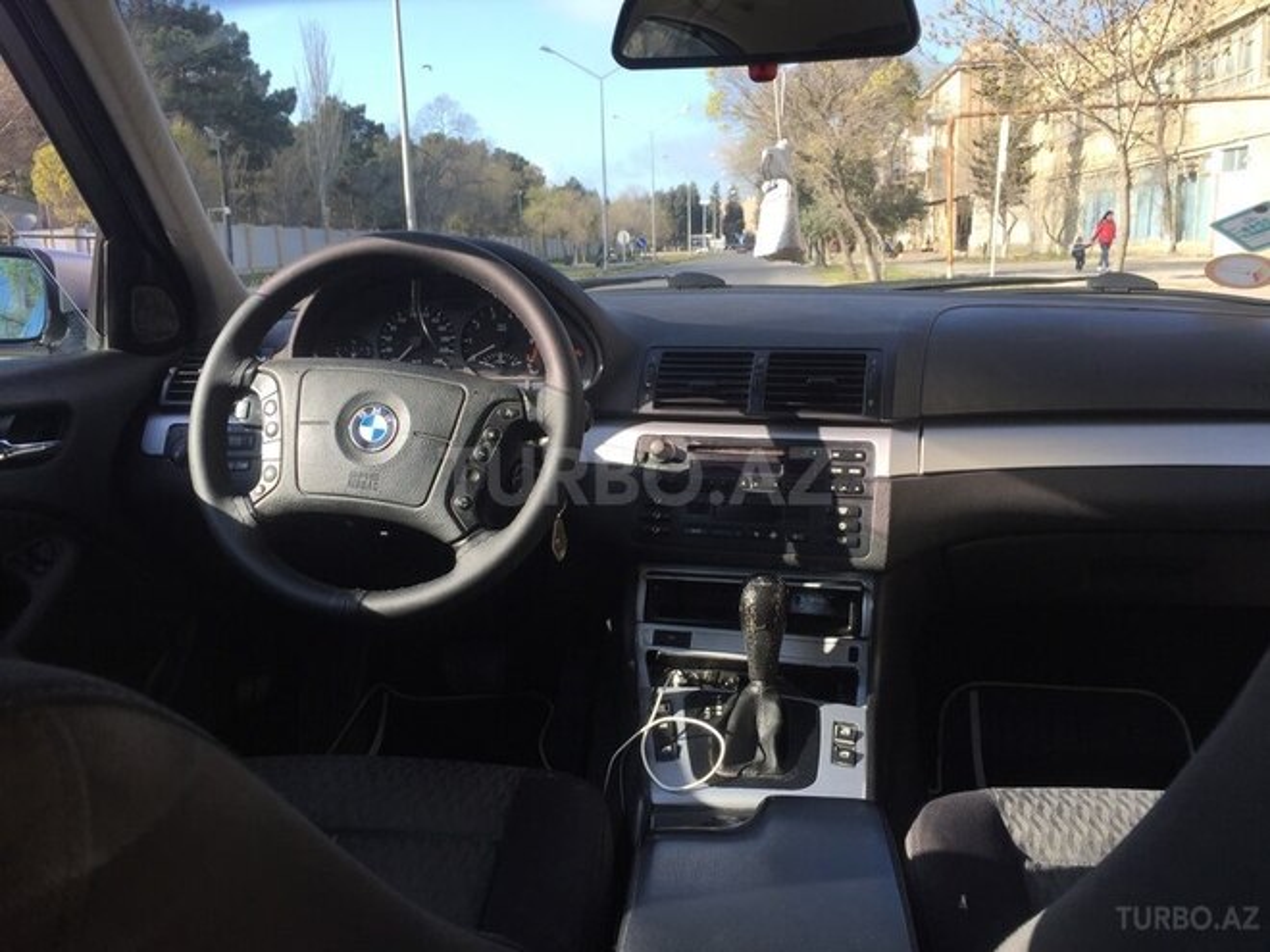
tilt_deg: -11.3
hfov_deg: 61.7
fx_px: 1064
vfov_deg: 48.2
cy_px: 476
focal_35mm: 29
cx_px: 635
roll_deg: +2.2
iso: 32
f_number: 2.2
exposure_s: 1/444
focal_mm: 4.15
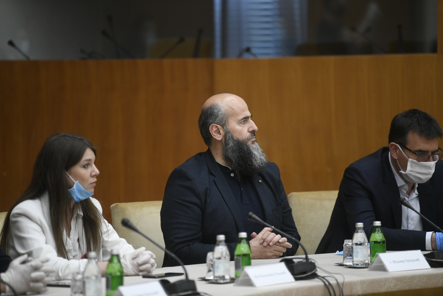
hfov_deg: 10.3
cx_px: 222
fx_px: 2461
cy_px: 148
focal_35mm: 200
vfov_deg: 6.9
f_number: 2.8
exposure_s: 1/400
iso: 2000
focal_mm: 200
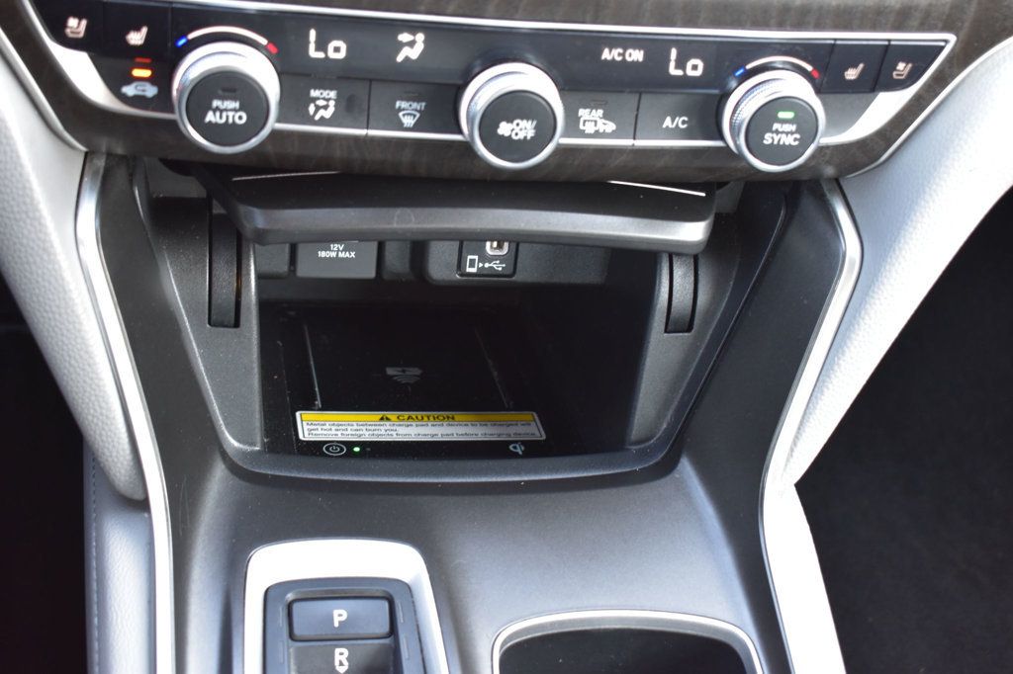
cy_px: 337
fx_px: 1519
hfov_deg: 36.9
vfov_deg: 25.0
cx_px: 506
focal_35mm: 54
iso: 900
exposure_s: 1/15
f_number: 6.3
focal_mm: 36
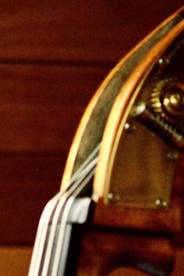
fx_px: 2818
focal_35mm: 368
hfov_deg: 3.7
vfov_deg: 5.6
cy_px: 385
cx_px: -69
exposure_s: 1/640
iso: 4000
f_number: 1.8
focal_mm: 85
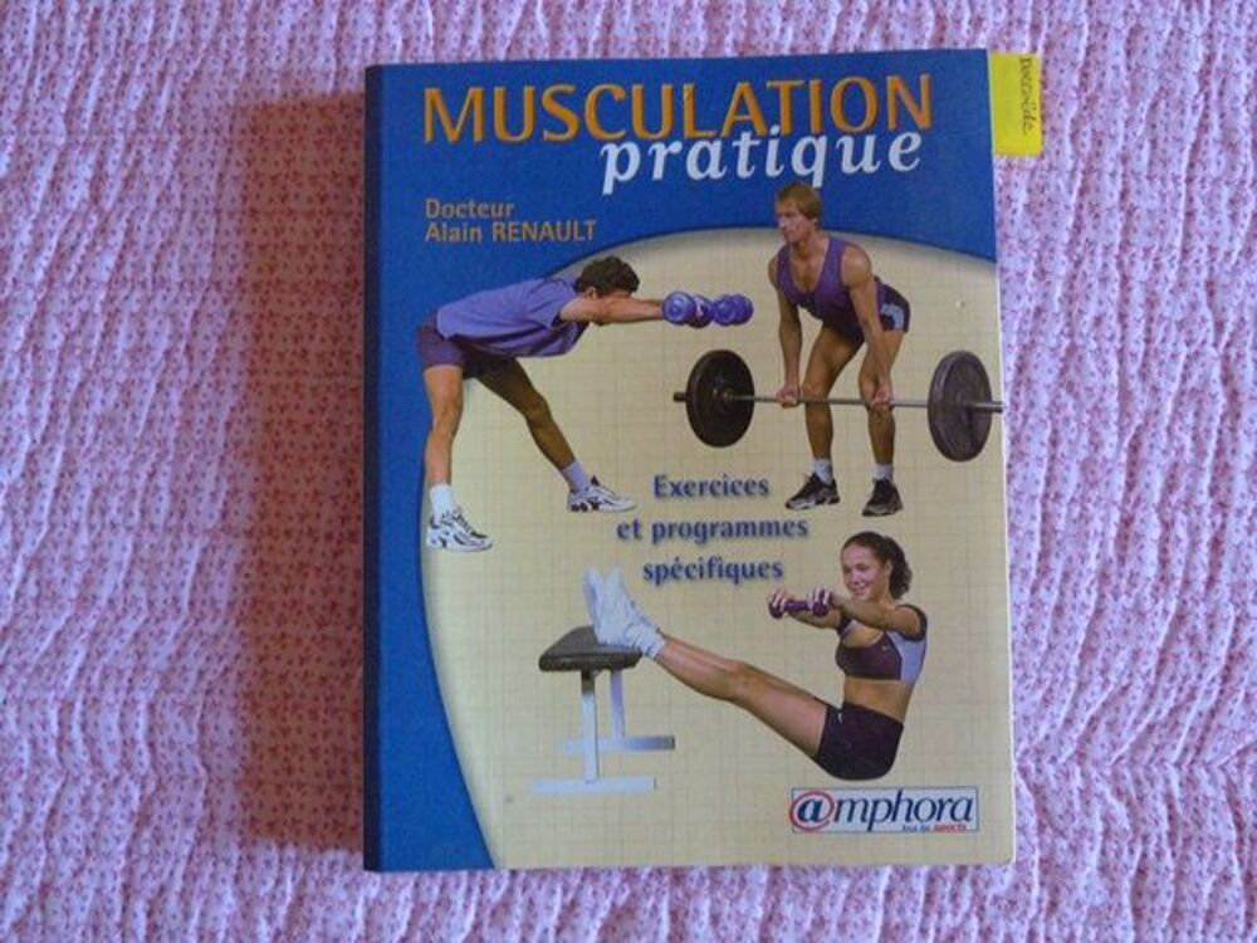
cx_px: 628
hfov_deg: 60.0
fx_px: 1089
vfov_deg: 46.8
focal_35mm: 30
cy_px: 472
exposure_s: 1/15
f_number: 2.9
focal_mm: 5.3
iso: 400
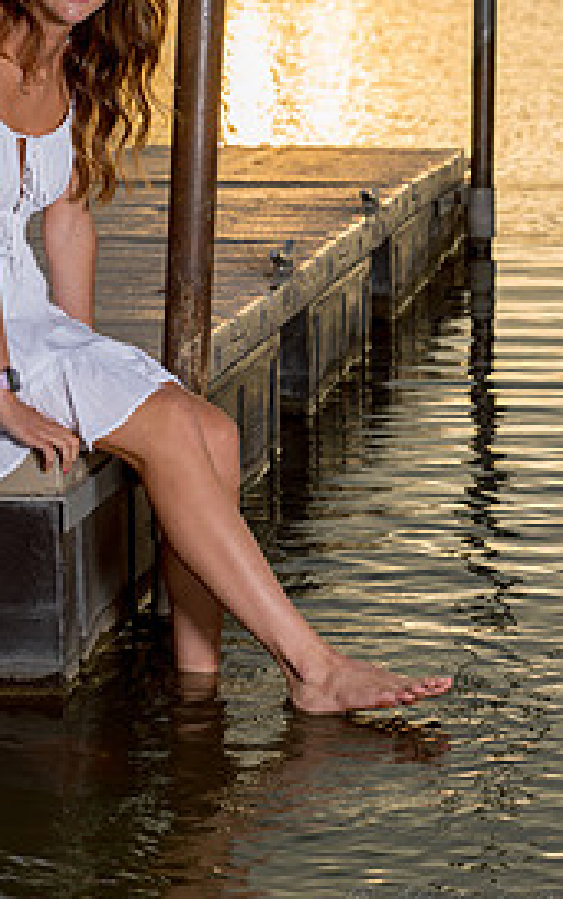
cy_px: 234
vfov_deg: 16.5
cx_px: 174
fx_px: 3088
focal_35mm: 126
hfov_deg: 10.4
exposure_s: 1/250
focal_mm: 75
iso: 100
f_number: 5.6
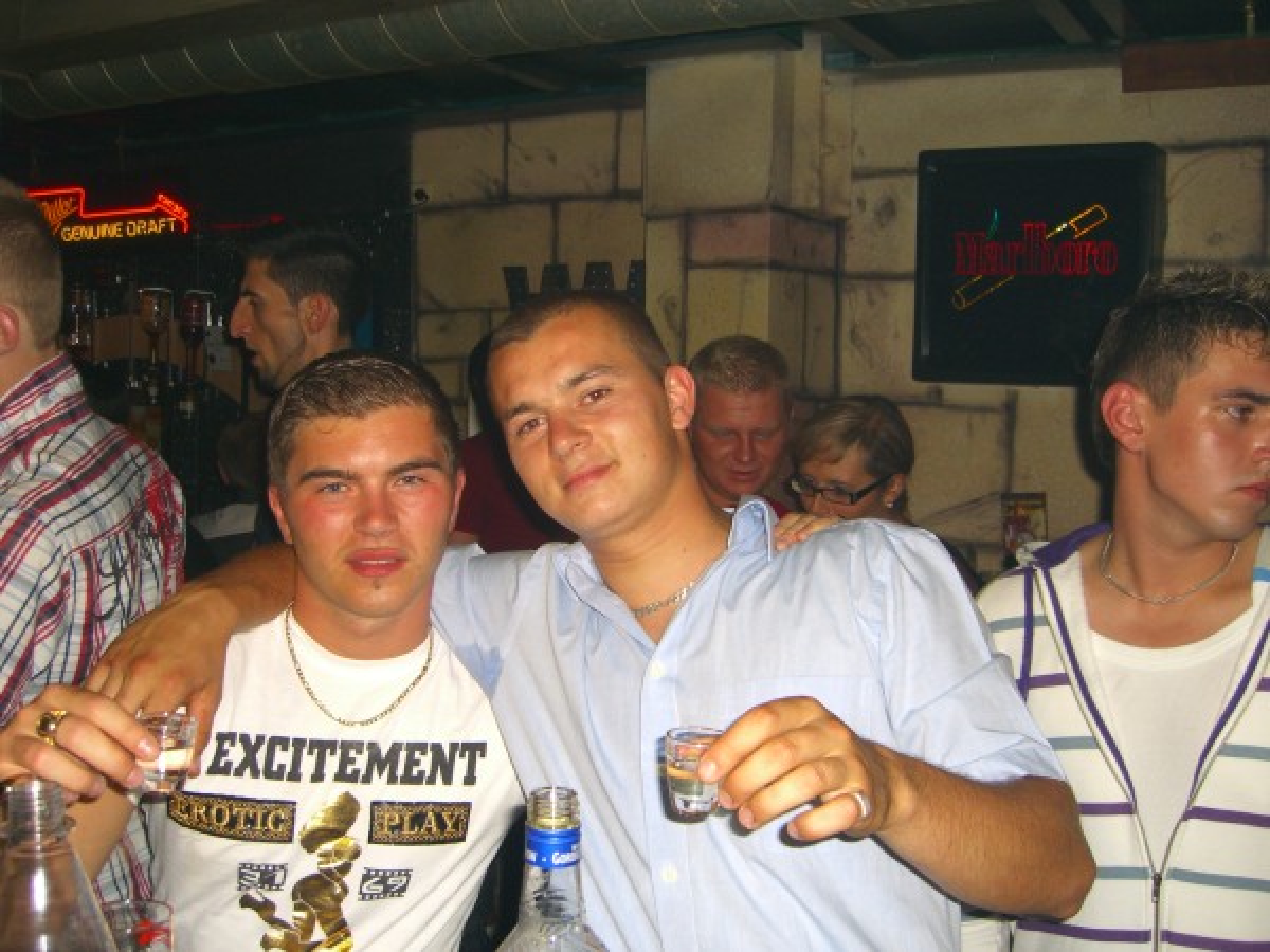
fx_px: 1394
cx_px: 635
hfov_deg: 49.0
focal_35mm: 38
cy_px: 476
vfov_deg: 37.7
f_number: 2.8
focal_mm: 7.9
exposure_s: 1/60
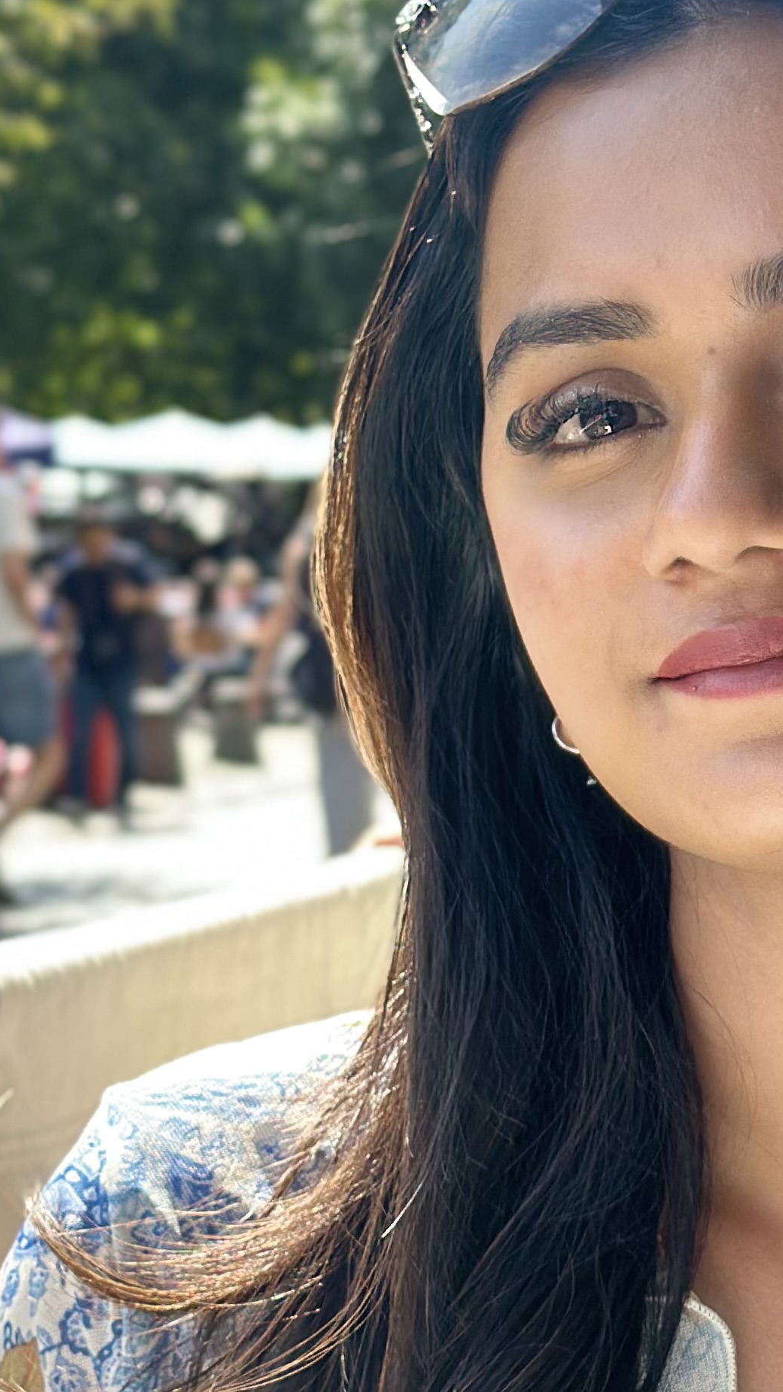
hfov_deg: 10.4
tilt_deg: -4.7
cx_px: 927
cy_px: 698
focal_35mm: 115
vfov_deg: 18.6
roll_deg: +1.4
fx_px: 4245
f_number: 1.78
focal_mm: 6.86
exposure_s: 1/672
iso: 80
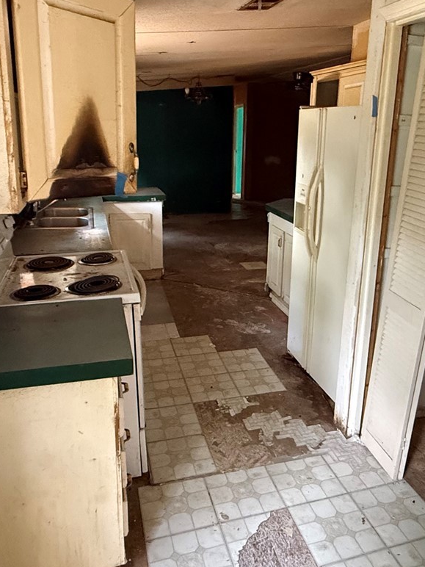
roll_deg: -2.2
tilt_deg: -14.9
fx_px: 475
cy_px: 261
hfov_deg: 48.0
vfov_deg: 61.6
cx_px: 249
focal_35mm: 29
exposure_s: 1/60
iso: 1000
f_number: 2.2
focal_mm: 2.22
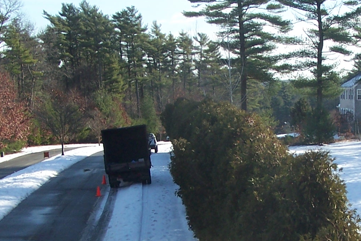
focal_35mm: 89
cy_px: 211
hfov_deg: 22.8
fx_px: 892
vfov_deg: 15.2
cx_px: 246
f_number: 4
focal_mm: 6.3
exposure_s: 1/350
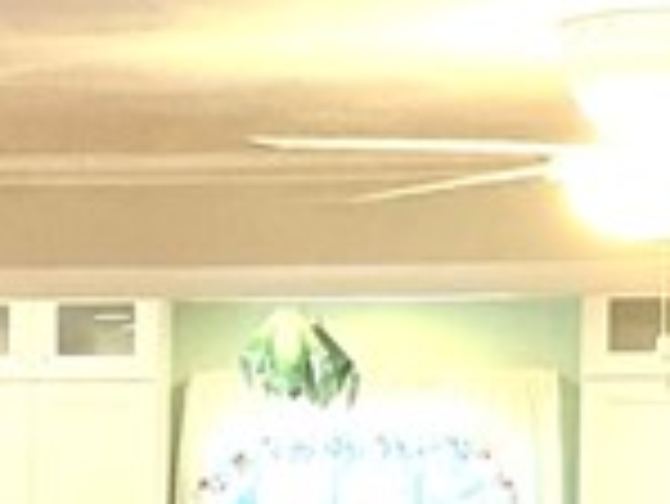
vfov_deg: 7.4
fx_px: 3855
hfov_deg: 9.8
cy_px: 747
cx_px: -121
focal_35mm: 199
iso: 125
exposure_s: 1/60
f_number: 1.8
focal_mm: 3
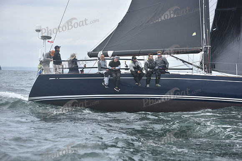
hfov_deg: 22.6
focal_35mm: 90
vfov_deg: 15.2
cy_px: 80
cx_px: 121
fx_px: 605
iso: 200
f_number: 4
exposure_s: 1/1250
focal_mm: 90
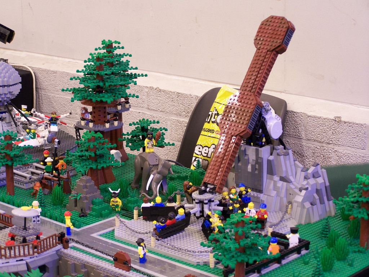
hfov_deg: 20.9
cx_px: 184
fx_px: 1002
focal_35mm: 94
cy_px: 138
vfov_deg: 15.7
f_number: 3.2
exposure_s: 1/2
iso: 80
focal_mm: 15.6
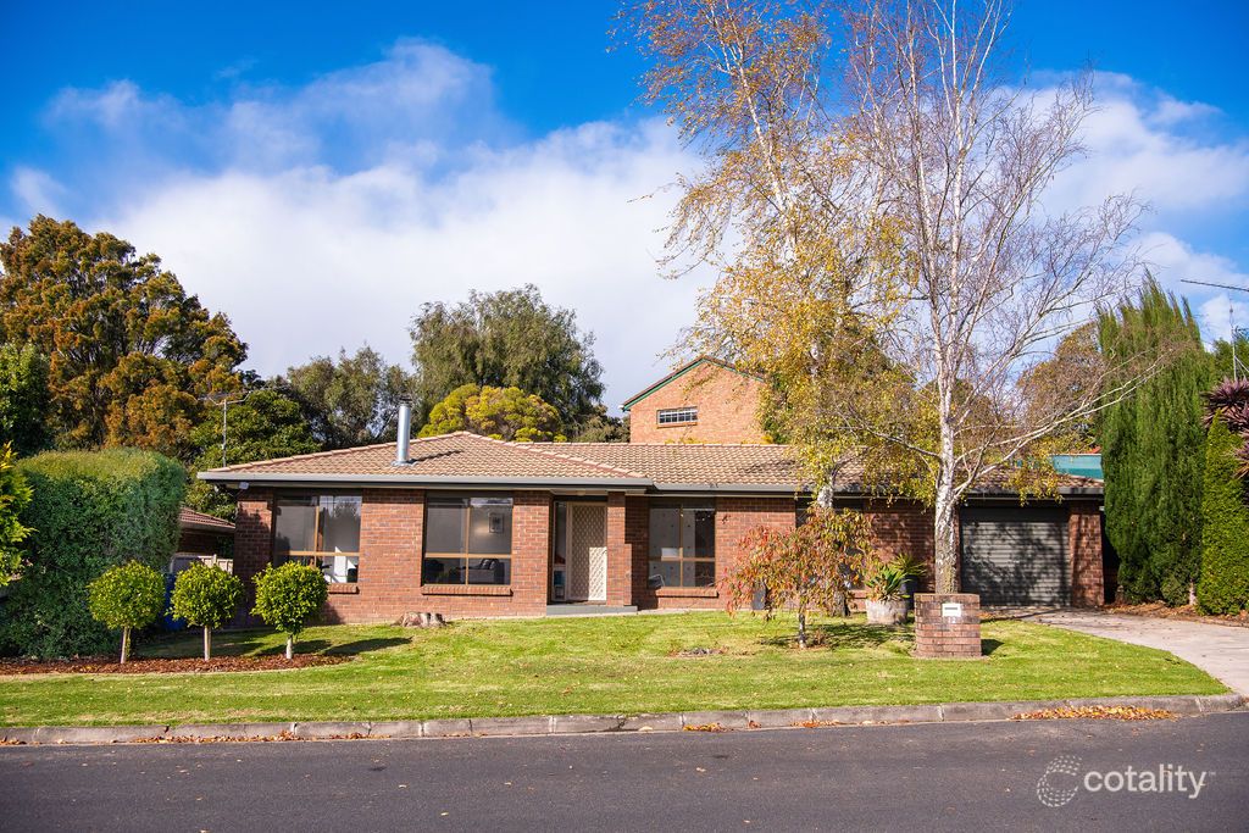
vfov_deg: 41.1
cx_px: 624
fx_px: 1110
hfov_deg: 58.7
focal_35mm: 32
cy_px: 416
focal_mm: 32
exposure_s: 1/2000
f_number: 8
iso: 500
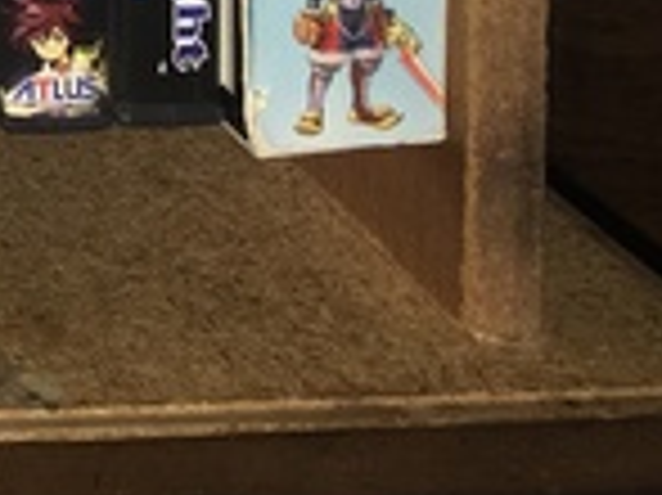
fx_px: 2599
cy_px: -621
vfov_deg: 9.8
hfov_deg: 12.5
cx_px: -730
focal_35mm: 136
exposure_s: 1/33
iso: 25
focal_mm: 4.15
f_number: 2.2
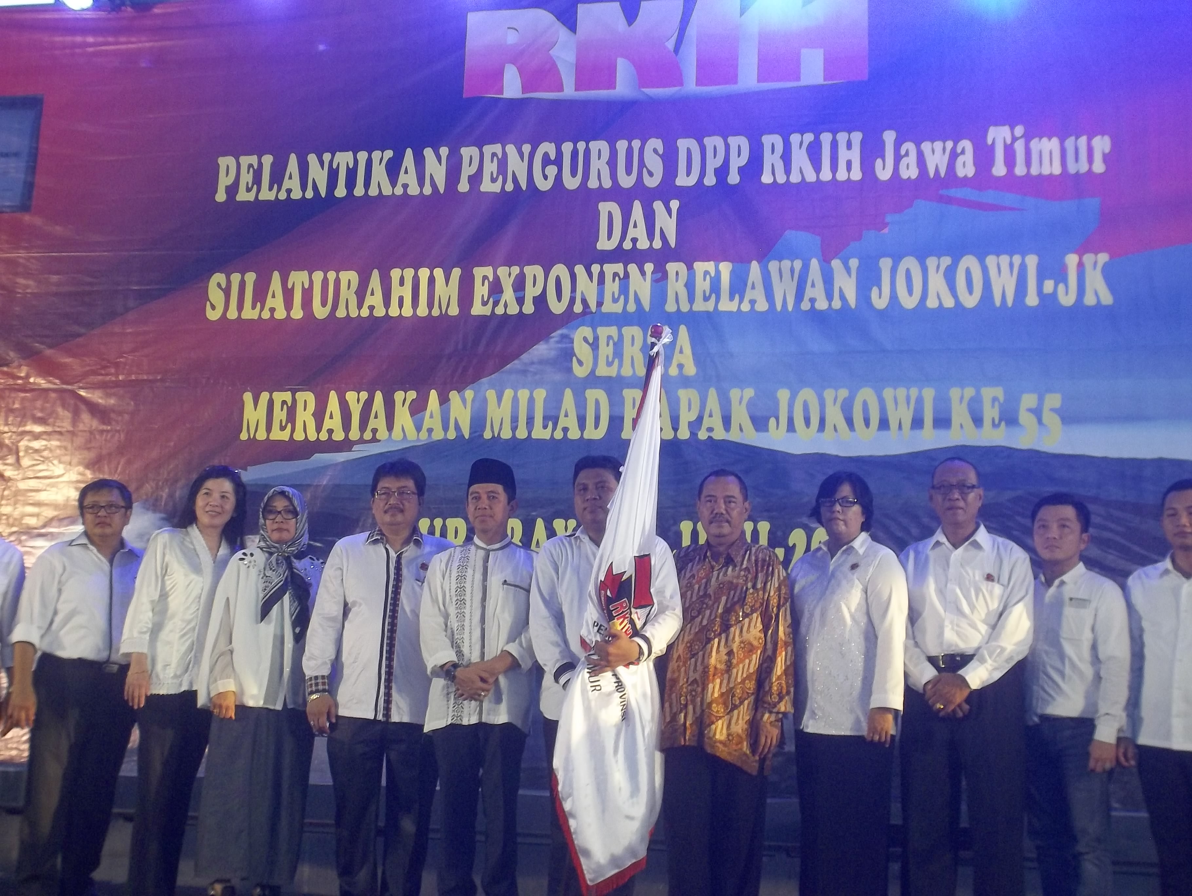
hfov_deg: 42.0
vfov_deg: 32.2
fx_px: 1551
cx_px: 596
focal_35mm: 45
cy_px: 448
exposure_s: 1/20
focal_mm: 6.4
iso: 160
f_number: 4.2
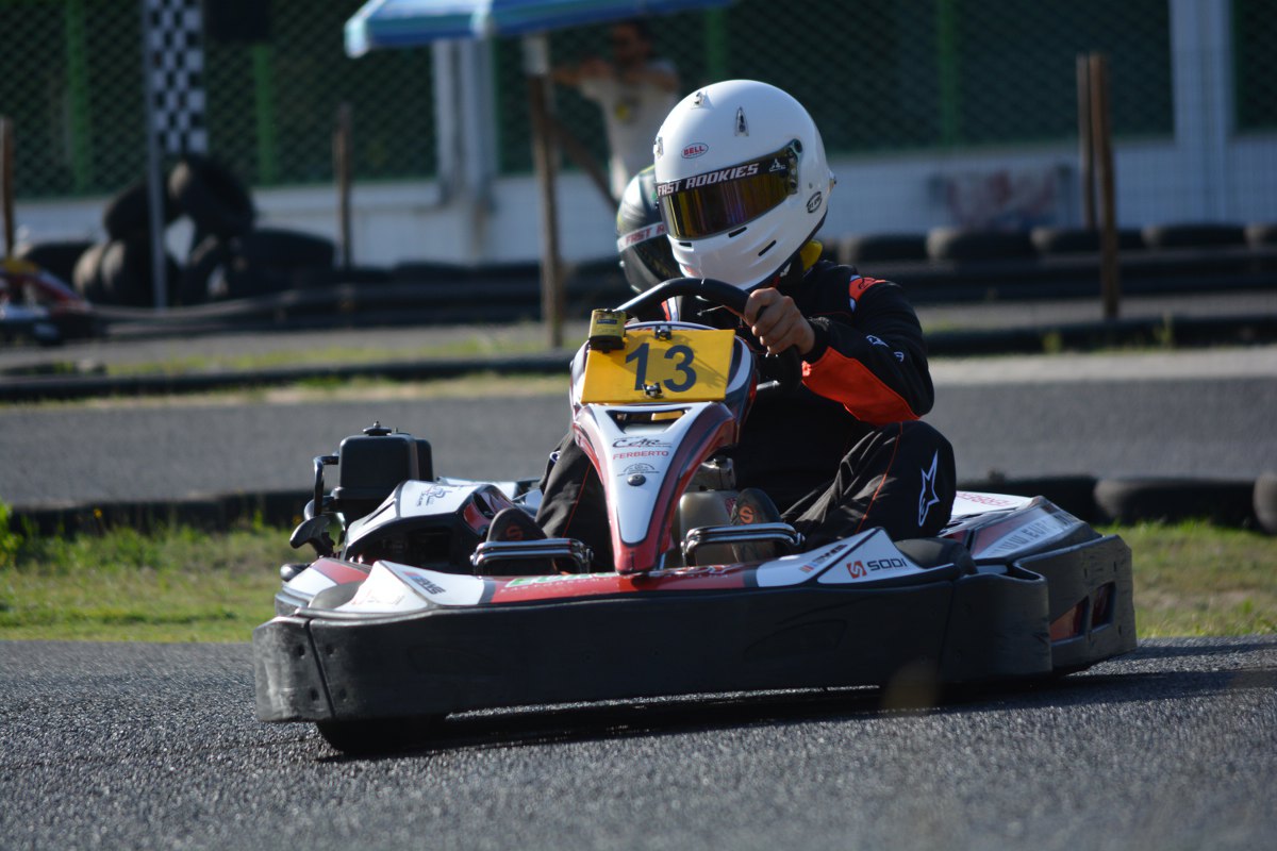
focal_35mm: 300
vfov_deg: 4.6
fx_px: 10641
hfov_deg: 6.9
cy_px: 426
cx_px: 638
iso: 400
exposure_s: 1/1250
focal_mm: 200
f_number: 5.6
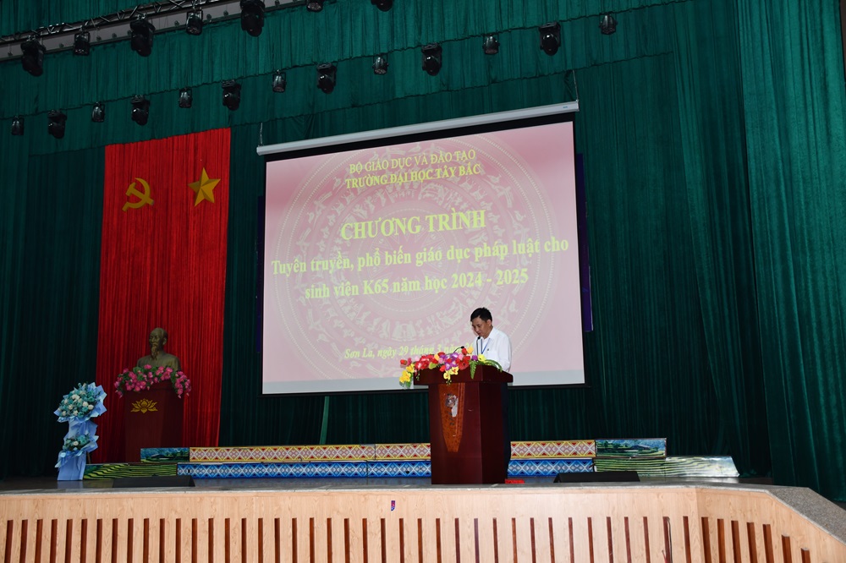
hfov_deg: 53.1
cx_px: 423
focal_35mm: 36
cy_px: 282
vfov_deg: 36.8
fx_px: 846
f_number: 3.8
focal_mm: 24
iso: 400
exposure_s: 1/80
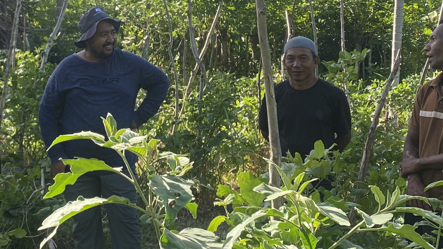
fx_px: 869
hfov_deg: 28.4
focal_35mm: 74
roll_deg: -1.8
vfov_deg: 16.2
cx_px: 146
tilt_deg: -1.9
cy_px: 49
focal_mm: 4.25
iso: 32
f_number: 1.8
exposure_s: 1/322
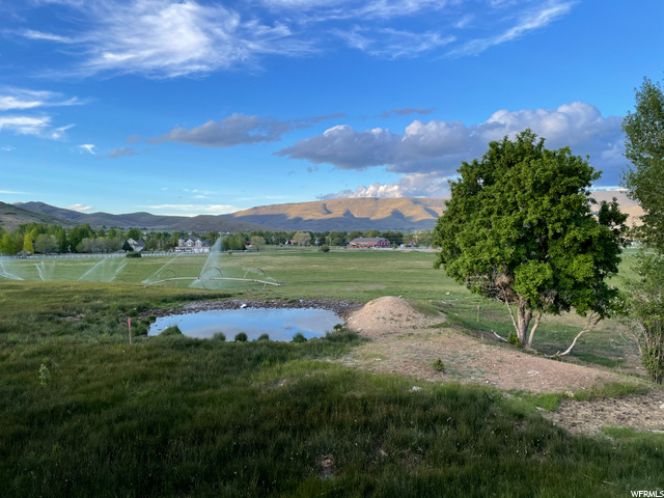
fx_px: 499
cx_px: 332
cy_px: 249
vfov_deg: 53.1
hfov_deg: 67.3
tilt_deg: -1.4
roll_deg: +0.5
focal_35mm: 26
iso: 32
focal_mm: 4.2
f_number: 1.6
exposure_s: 1/711
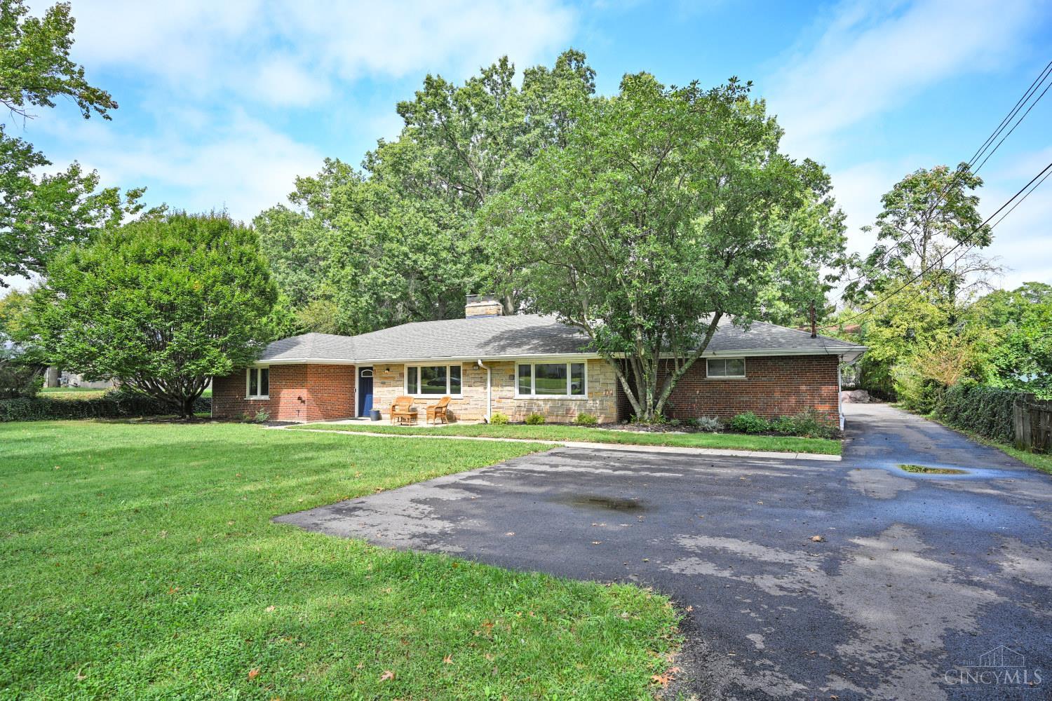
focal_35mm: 20
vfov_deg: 61.9
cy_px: 350
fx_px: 584
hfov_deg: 84.0
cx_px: 526
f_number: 5.6
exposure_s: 1/250
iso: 125
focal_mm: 20
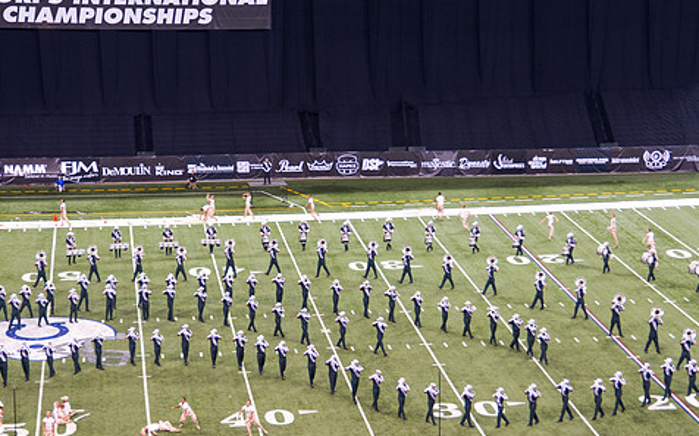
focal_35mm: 91
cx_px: 311
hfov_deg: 22.8
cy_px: 278
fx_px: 1733
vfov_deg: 14.3
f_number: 5.3
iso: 1600
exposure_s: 1/200
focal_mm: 66
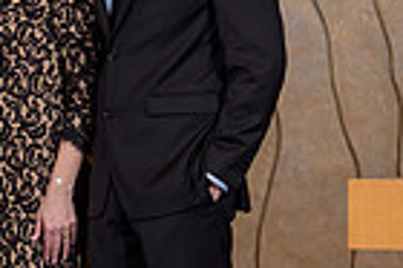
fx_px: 5669
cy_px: 117
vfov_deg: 2.7
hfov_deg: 4.1
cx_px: -173
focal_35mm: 507
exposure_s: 1/200
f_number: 3.2
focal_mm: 122
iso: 640
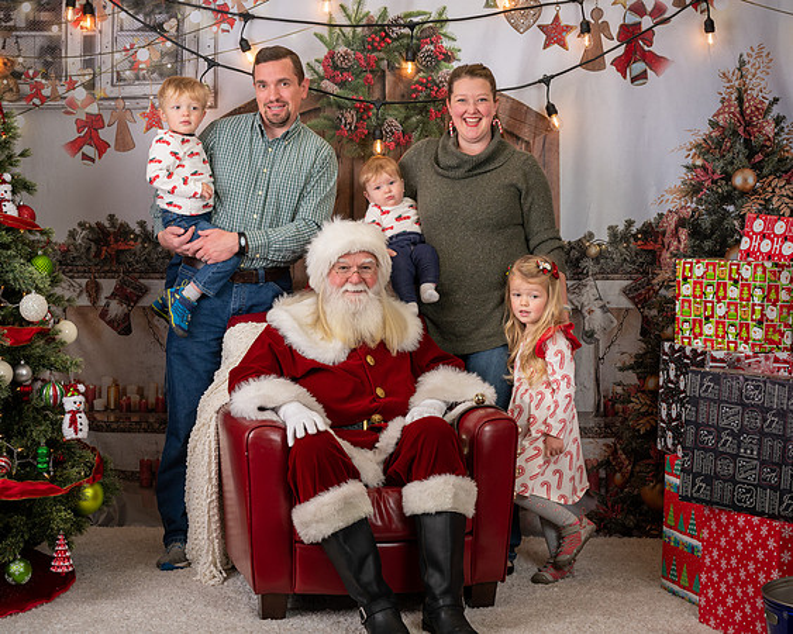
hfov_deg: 29.3
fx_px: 1513
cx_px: 347
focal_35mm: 64
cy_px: 271
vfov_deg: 23.6
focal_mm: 50
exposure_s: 1/100
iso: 100
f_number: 9
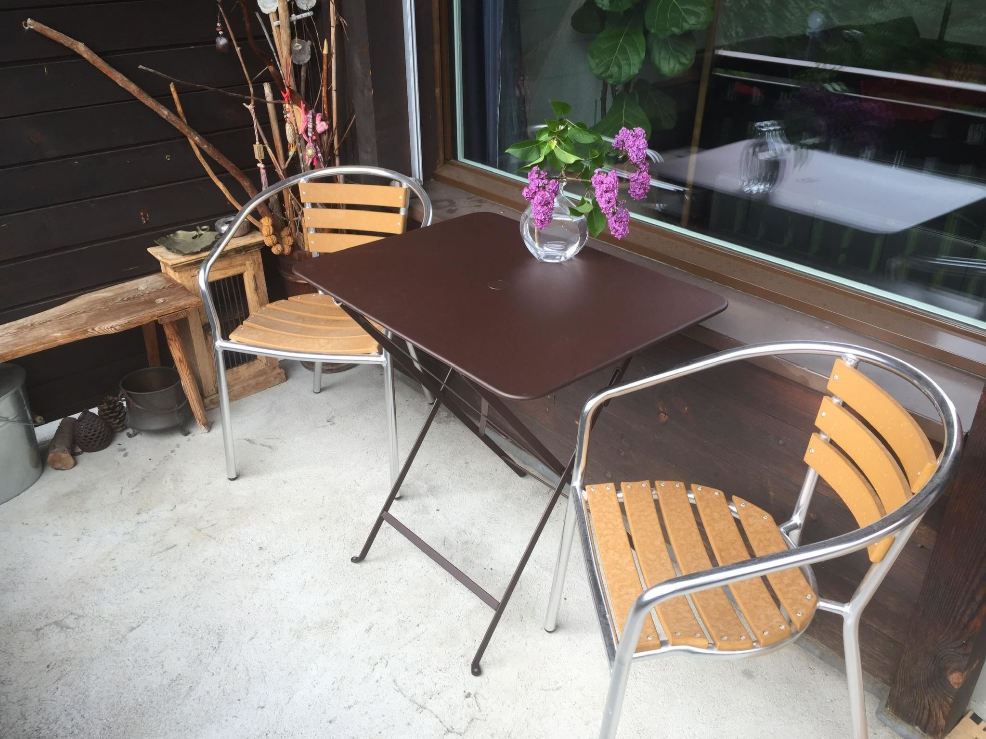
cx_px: 493
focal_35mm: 29
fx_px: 826
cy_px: 370
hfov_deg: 61.7
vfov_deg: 48.2
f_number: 2.2
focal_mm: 4.15
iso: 32
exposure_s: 1/103
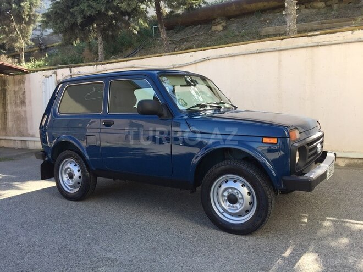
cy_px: 136
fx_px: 304
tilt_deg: -4.4
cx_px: 182
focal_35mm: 29
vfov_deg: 48.2
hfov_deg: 61.7
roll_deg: +0.8
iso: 32
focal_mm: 4.15
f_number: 2.2
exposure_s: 1/471
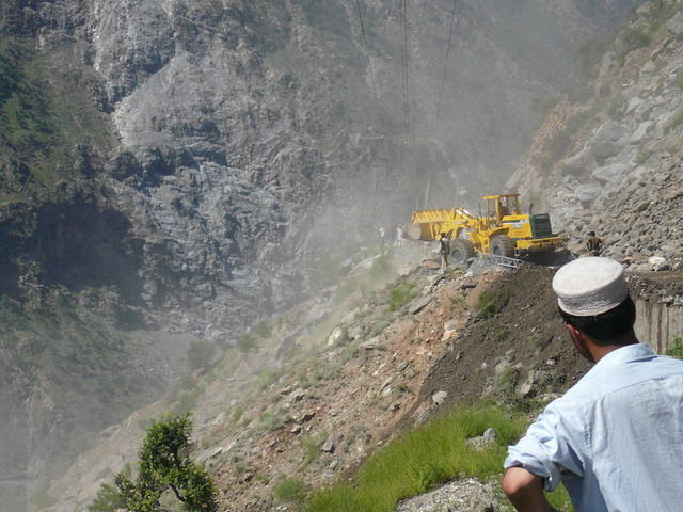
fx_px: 1559
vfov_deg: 18.7
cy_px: 256
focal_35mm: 79
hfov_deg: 24.7
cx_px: 342
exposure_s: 1/640
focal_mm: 13.2
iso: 100
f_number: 4.8
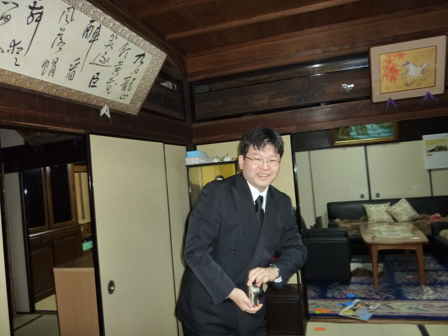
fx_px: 324
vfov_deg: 54.9
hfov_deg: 69.4
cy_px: 168
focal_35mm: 25
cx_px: 224
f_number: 3.3
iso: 320
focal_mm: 4.1
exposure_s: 1/30
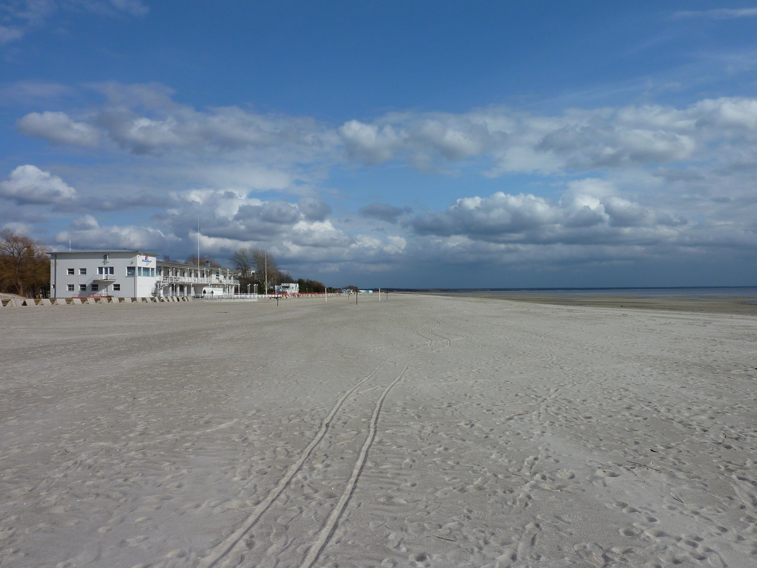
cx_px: 378
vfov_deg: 54.9
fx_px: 547
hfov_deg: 69.4
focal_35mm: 25
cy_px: 284
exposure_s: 1/800
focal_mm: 4.1
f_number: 5.6
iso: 80
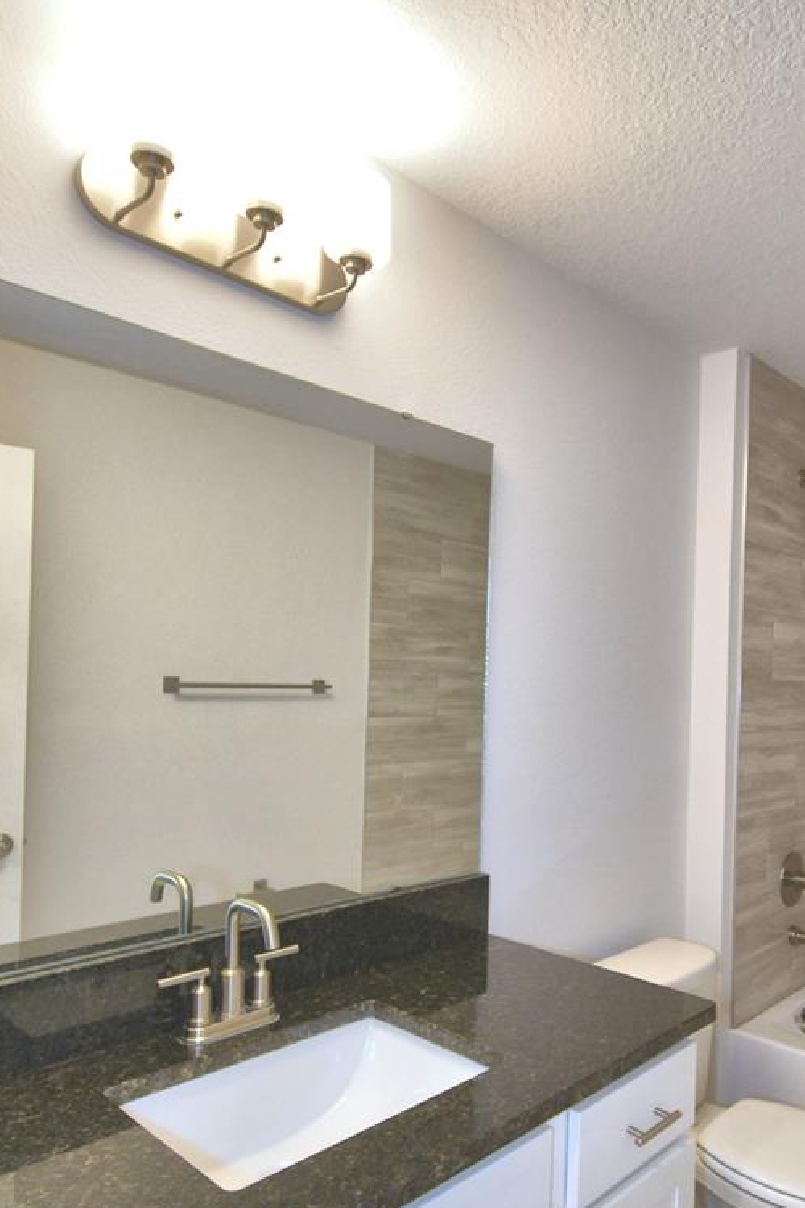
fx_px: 805
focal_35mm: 24
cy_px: 675
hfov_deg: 52.4
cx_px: 517
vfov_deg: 73.5
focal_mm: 10
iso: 200
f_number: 4.5
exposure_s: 1/60
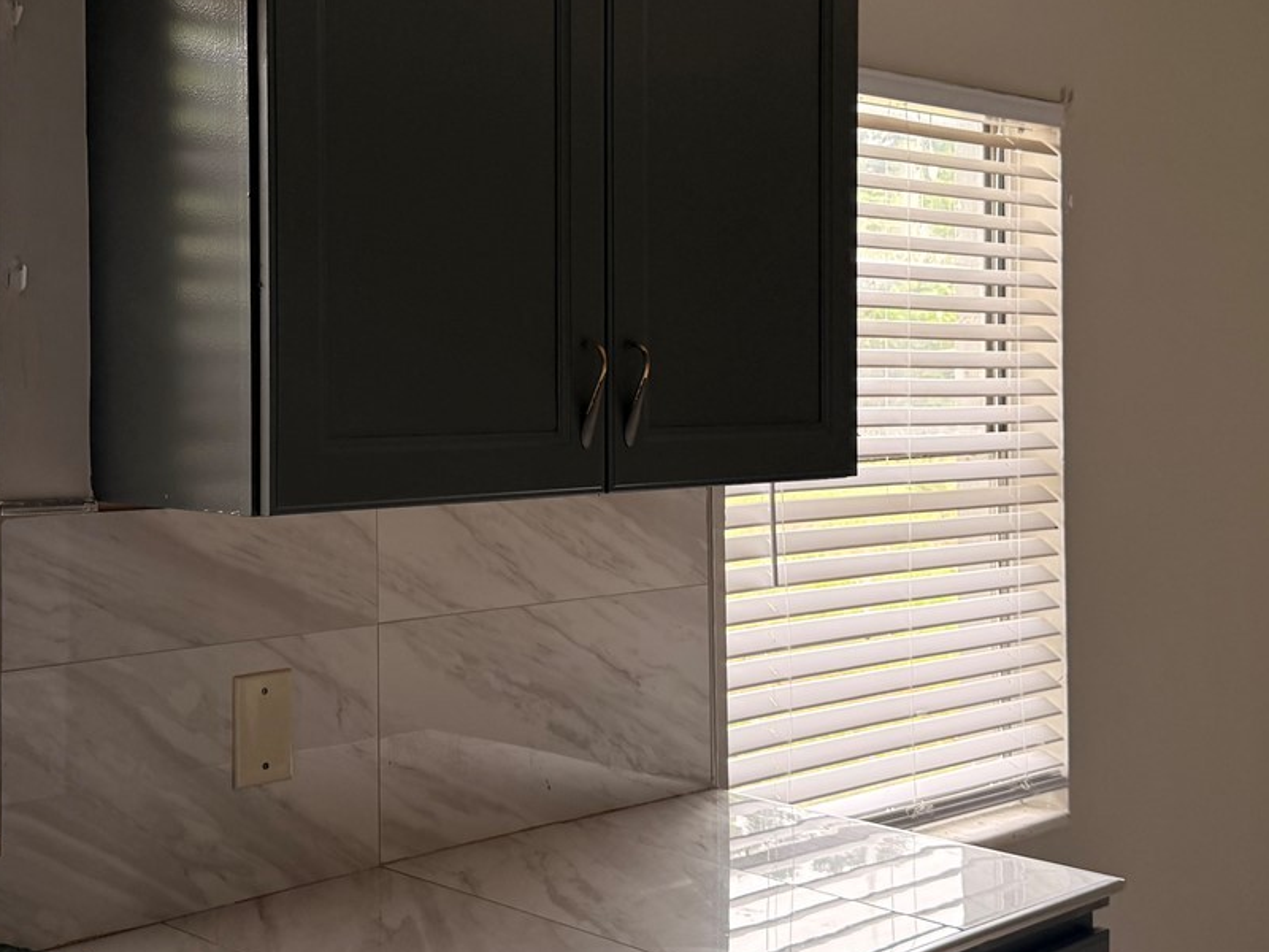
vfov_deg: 30.2
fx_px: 1760
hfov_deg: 39.4
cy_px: 376
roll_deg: +0.9
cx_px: 463
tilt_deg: +1.2
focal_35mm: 48
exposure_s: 1/133
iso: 125
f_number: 1.78
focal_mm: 6.76
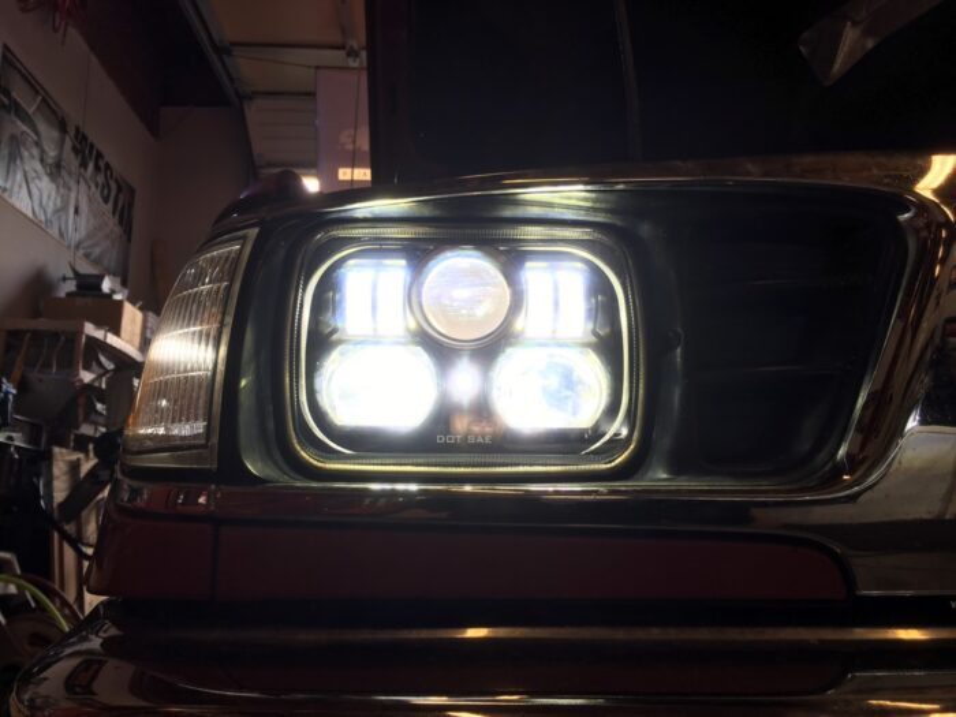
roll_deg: -0.6
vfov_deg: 48.2
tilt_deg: +13.6
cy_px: 358
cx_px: 478
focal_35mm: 29
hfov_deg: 61.7
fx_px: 801
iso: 25
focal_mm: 4.15
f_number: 2.2
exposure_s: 1/141
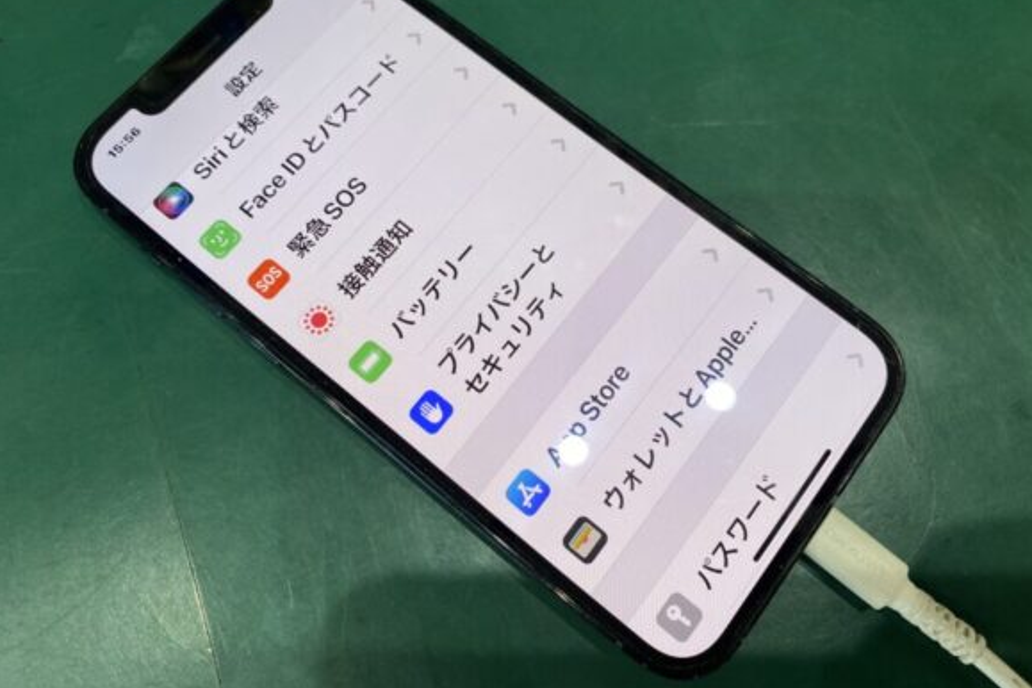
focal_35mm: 28
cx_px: 529
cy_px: 296
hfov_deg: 65.5
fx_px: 803
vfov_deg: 46.3
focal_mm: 4.25
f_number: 1.8
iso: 32
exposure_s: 1/115
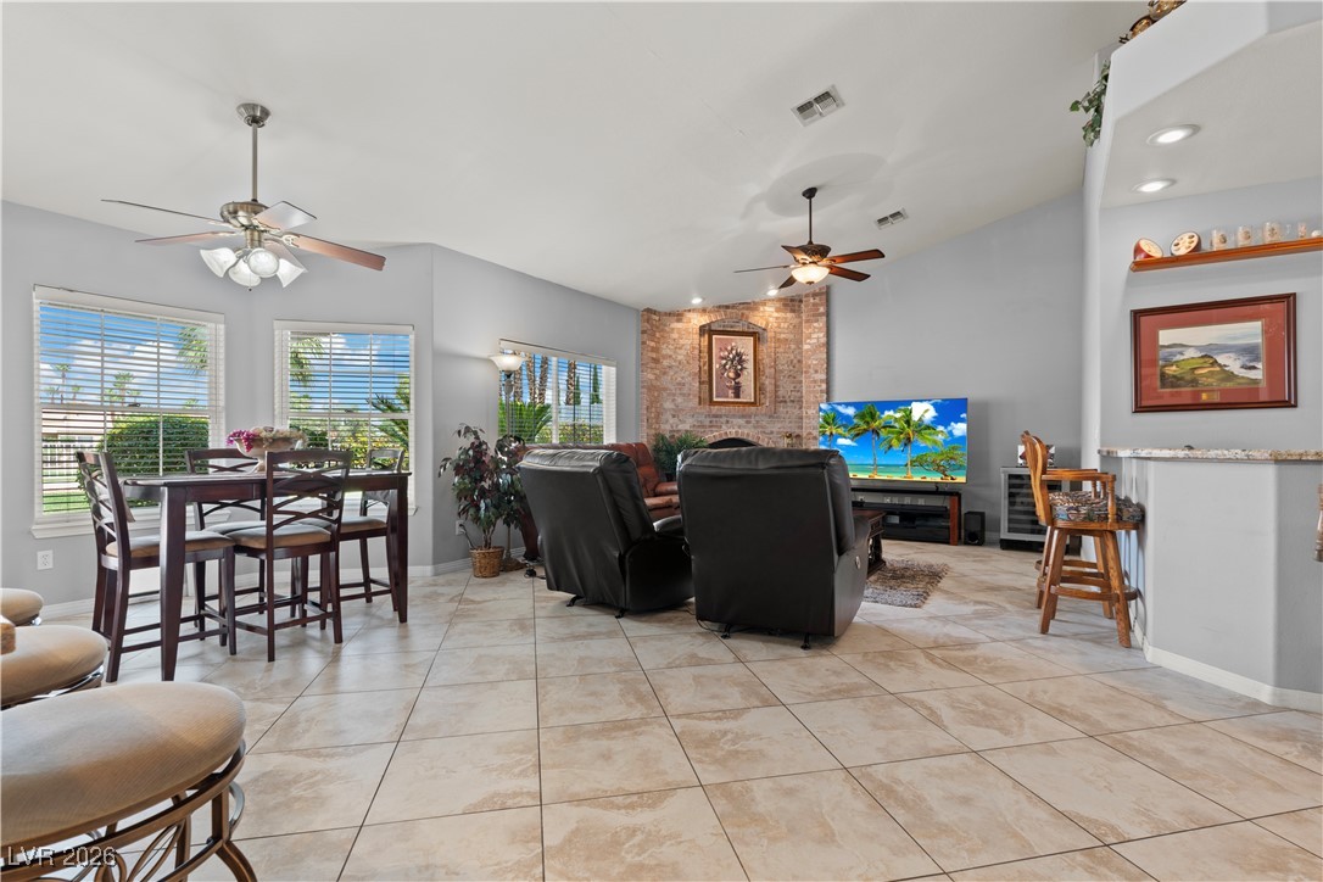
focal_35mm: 16
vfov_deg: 73.7
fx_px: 588
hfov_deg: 96.7
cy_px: 441
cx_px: 662
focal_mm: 16
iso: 200
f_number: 9
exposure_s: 3.2
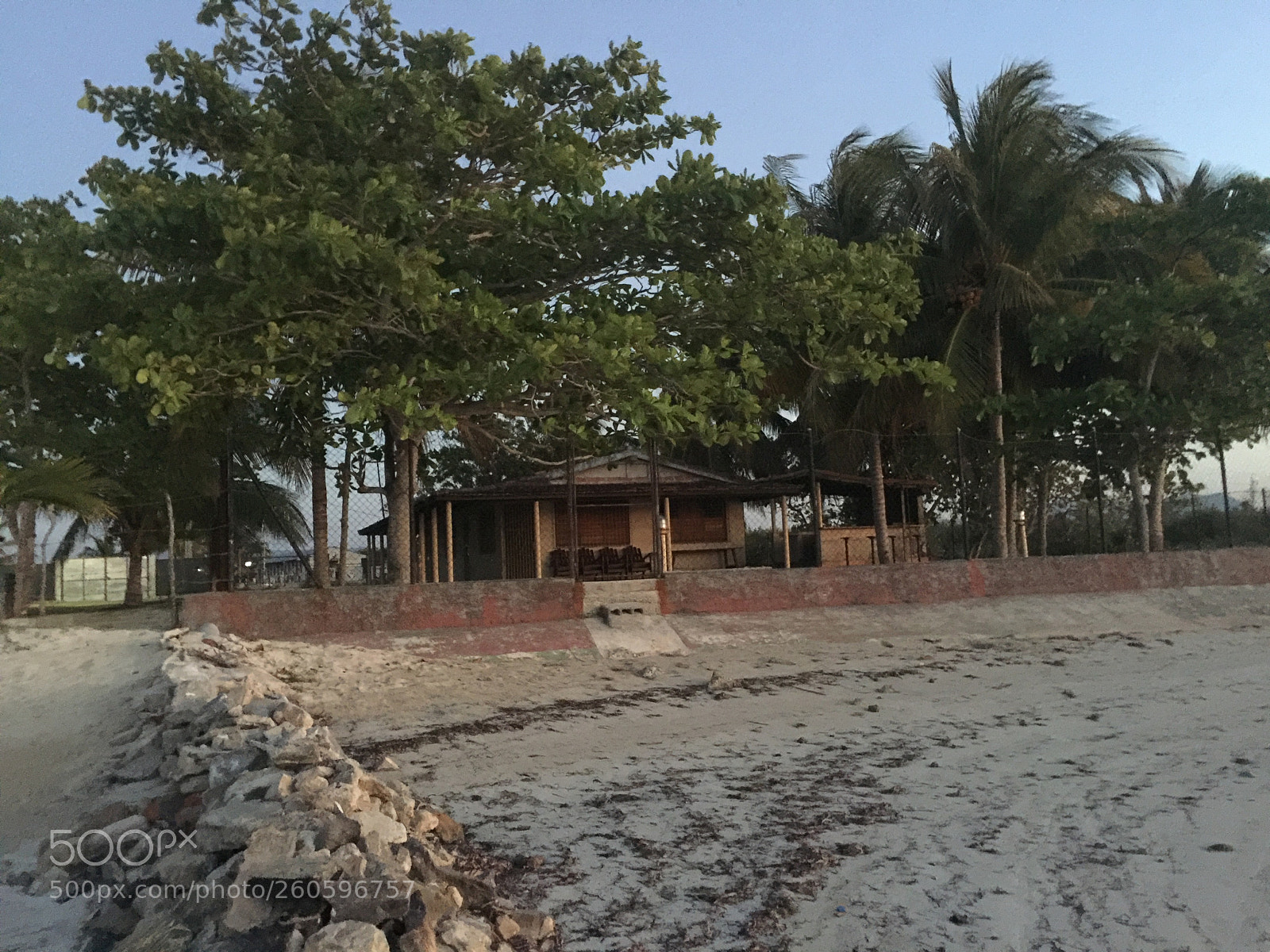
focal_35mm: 29
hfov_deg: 61.7
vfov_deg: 48.2
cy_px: 476
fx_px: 1064
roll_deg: +0.0
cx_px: 635
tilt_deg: +5.2
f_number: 2.2
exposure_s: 1/4
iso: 250
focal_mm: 4.15
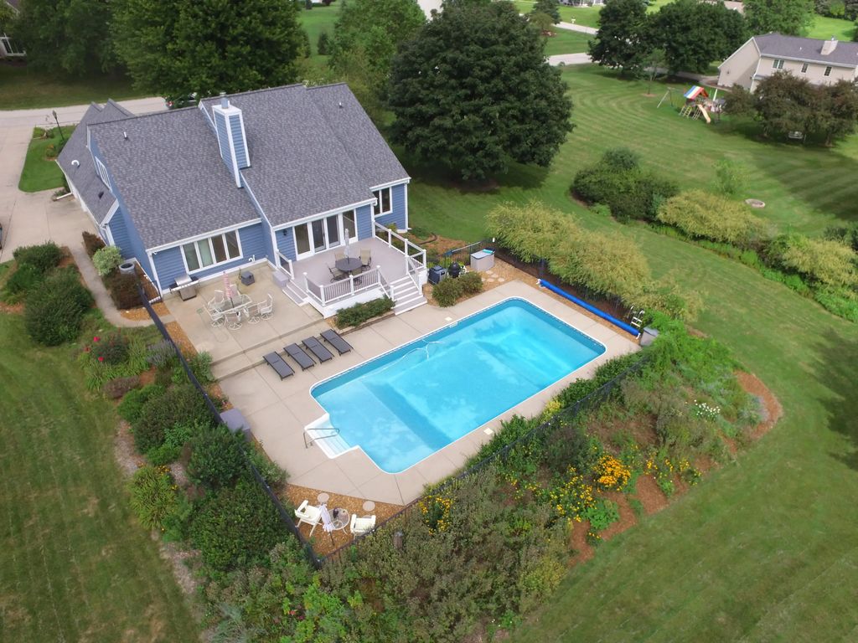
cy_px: 322
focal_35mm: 20
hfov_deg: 81.7
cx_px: 429
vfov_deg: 66.0
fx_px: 496
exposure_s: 1/683
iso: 100
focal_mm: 3.61
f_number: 2.8
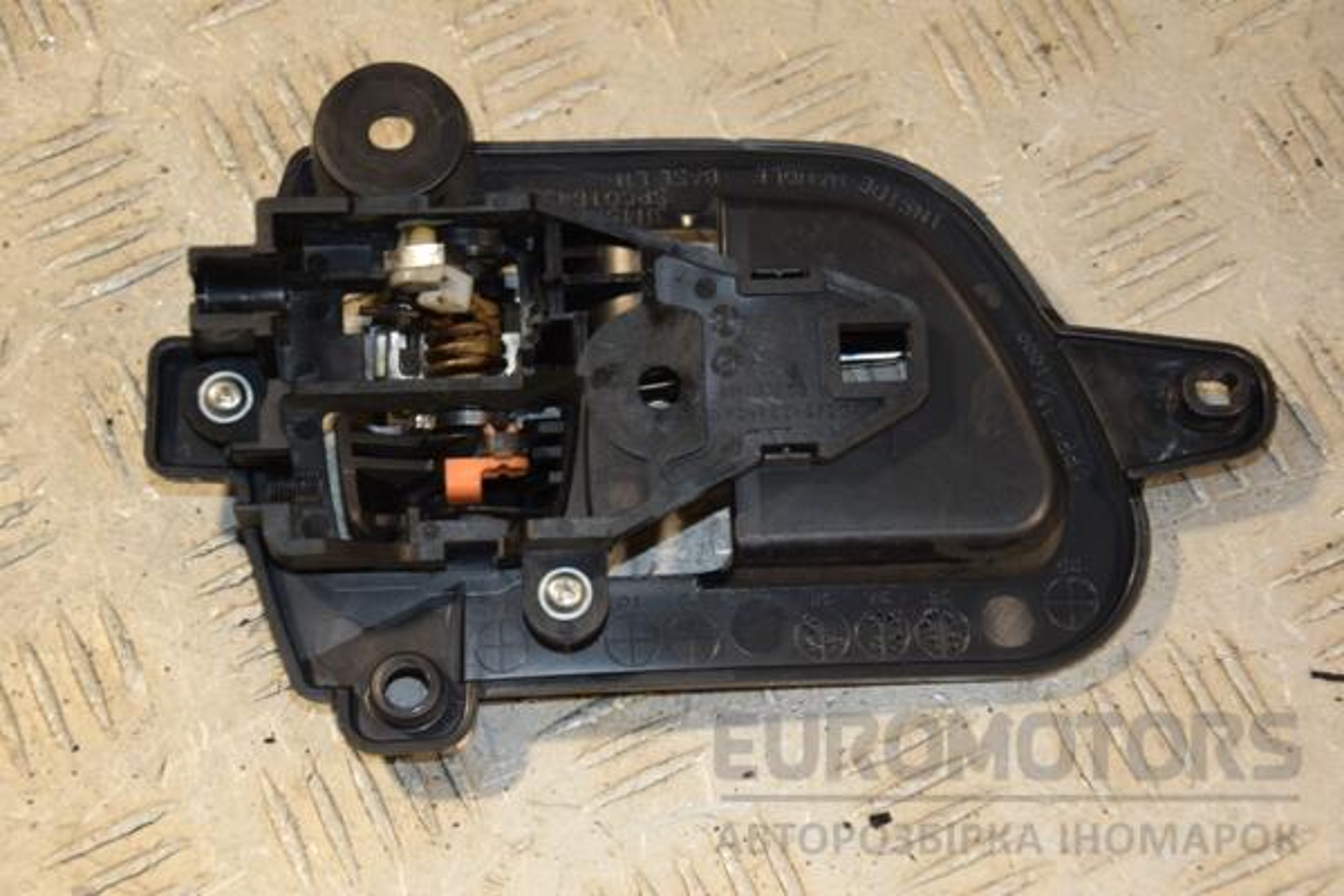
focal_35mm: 93
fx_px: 3472
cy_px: 448
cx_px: 672
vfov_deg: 14.7
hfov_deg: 21.9
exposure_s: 1/160
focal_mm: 62
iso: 800
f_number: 5.3
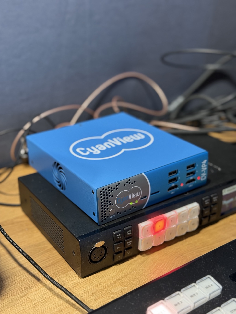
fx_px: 436
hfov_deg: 30.3
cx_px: 118
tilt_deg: -24.8
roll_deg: -1.5
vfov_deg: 39.7
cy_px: 157
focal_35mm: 48
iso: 160
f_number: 1.78
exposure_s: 1/50
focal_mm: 6.76
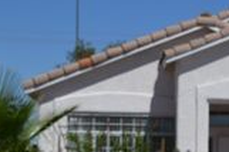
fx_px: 1004
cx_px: 272
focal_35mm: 158
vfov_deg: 8.6
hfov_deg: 12.7
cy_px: 139
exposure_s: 1/400
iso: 100
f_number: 10
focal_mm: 34
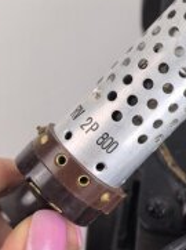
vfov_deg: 20.7
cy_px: 115
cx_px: 193
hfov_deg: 15.2
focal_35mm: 95
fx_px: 683
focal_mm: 8.5
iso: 50
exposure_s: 1/111
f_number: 2
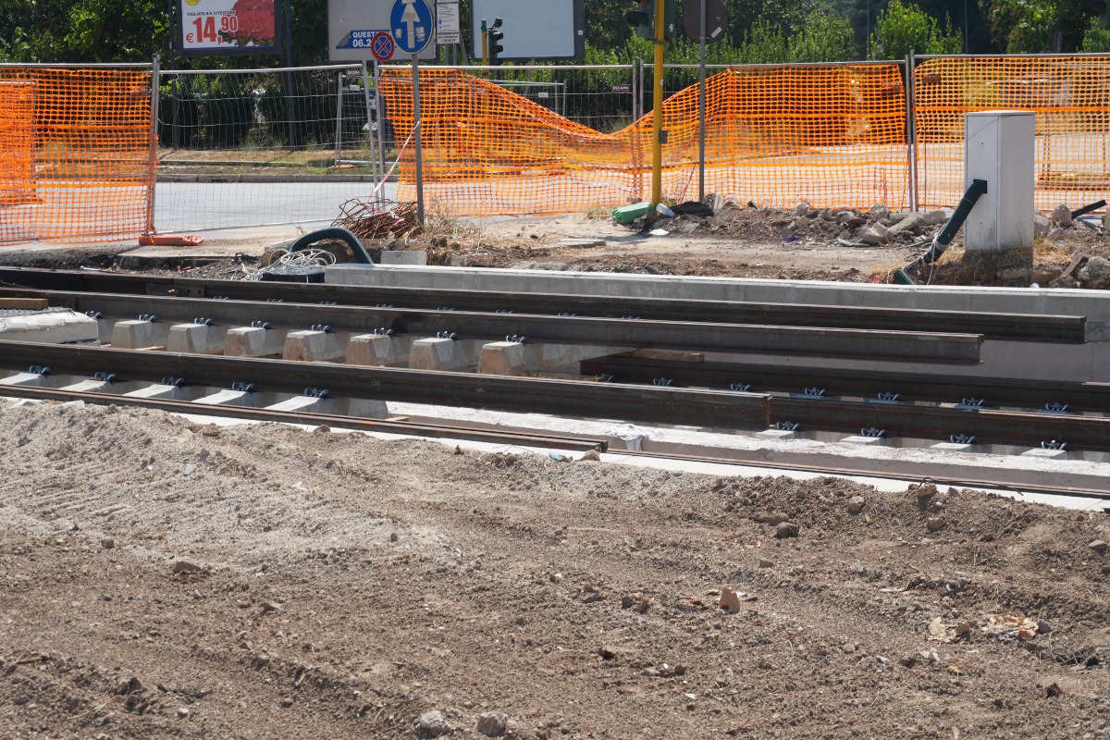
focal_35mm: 70
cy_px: 370
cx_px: 555
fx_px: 2174
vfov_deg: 19.3
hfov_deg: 28.6
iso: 100
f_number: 8
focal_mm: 47
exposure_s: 1/250
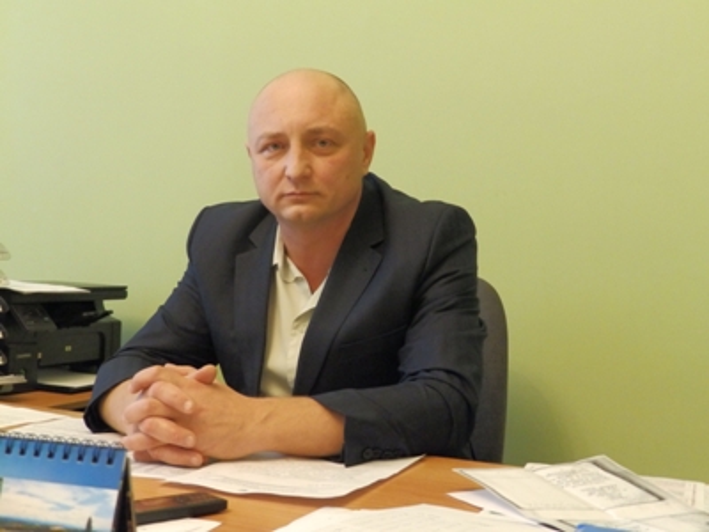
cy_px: 266
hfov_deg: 41.2
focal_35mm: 46
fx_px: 942
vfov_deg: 31.5
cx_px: 354
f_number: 4.2
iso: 800
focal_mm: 8.2
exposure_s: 1/8
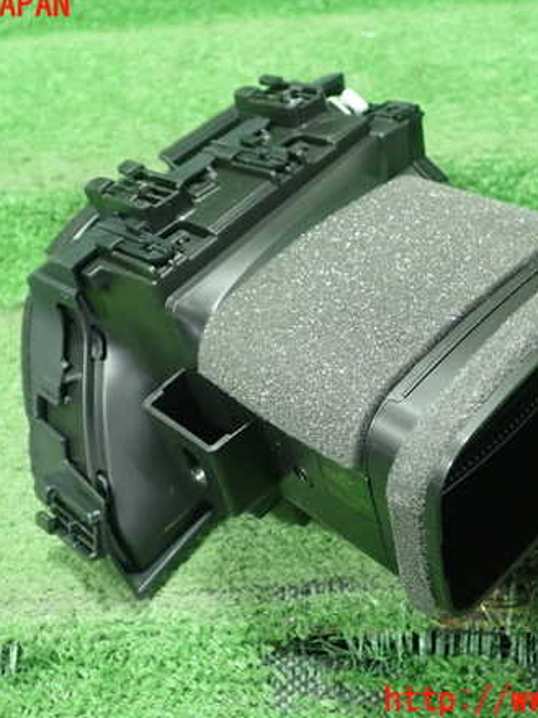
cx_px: 263
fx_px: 850
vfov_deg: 45.8
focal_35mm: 41
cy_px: 353
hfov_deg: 35.1
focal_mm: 5.5
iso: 800
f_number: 2.3
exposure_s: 1/100
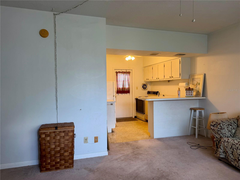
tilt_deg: -2.5
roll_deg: +0.2
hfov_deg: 71.6
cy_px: 90
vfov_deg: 56.8
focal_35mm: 24
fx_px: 166
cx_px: 120
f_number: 1.78
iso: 125
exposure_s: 1/60
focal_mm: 6.76
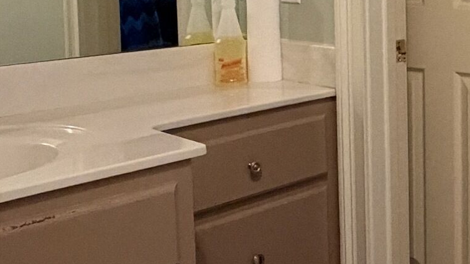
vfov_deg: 19.0
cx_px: 525
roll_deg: -0.2
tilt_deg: -5.4
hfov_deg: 30.1
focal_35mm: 62
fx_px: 773
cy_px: 12
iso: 800
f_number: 2.2
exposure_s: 1/60
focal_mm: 2.22
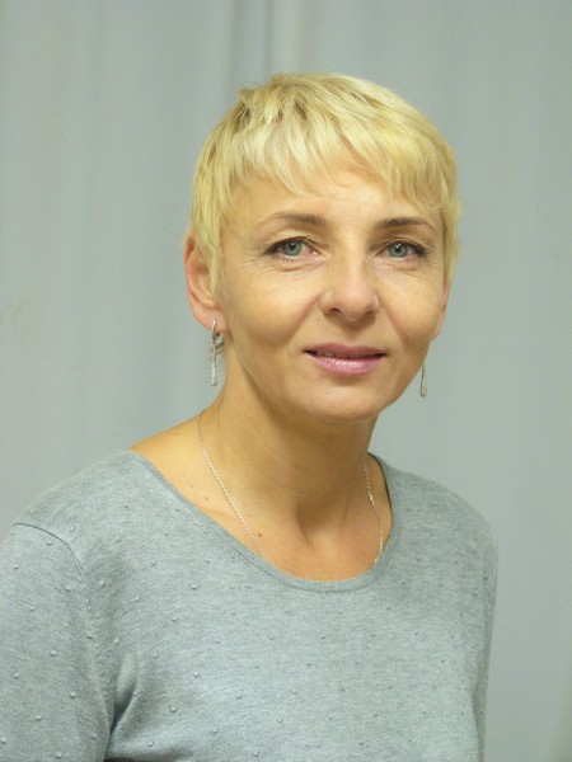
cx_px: 286
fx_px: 2225
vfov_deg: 19.4
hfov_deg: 14.6
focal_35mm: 101
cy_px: 381
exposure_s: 1/13
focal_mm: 18.2
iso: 400
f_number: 3.5
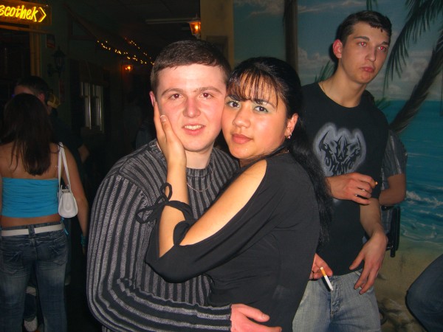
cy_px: 166
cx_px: 222
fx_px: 486
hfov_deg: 49.0
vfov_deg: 37.7
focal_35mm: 38
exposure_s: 1/60
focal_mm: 7.9
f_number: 2.8
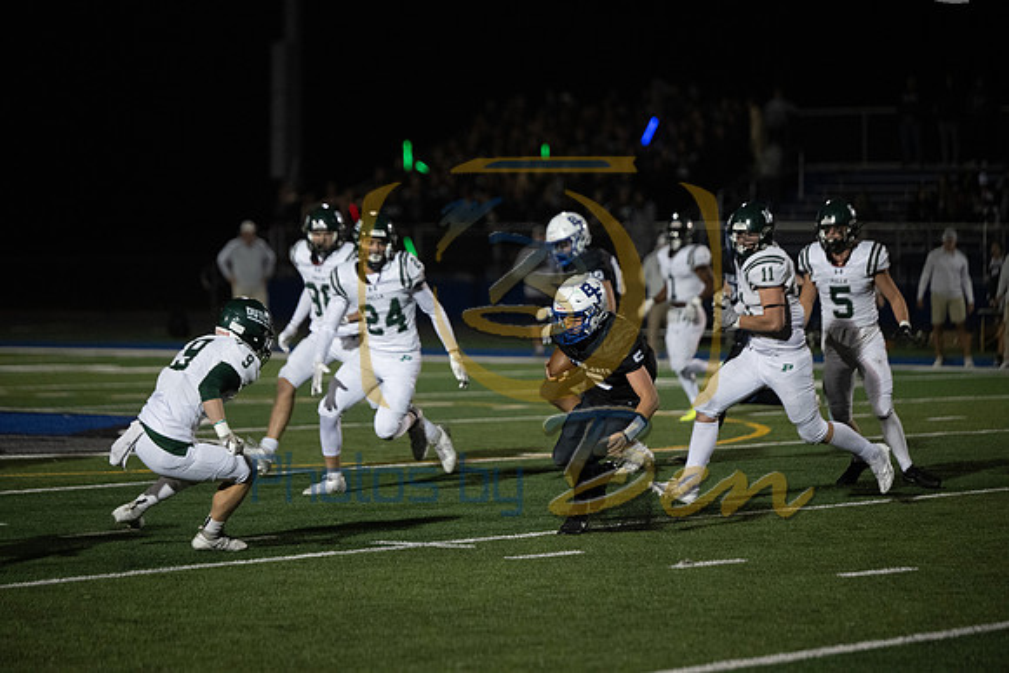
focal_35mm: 160
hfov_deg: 12.8
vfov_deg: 8.6
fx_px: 4485
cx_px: 504
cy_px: 336
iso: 5000
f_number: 2.8
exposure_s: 1/1600
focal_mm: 160
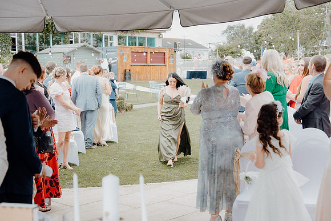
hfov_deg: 37.5
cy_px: 110
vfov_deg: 25.5
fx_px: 487
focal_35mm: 53
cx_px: 166
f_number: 3.5
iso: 125
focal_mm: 53
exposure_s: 1/200
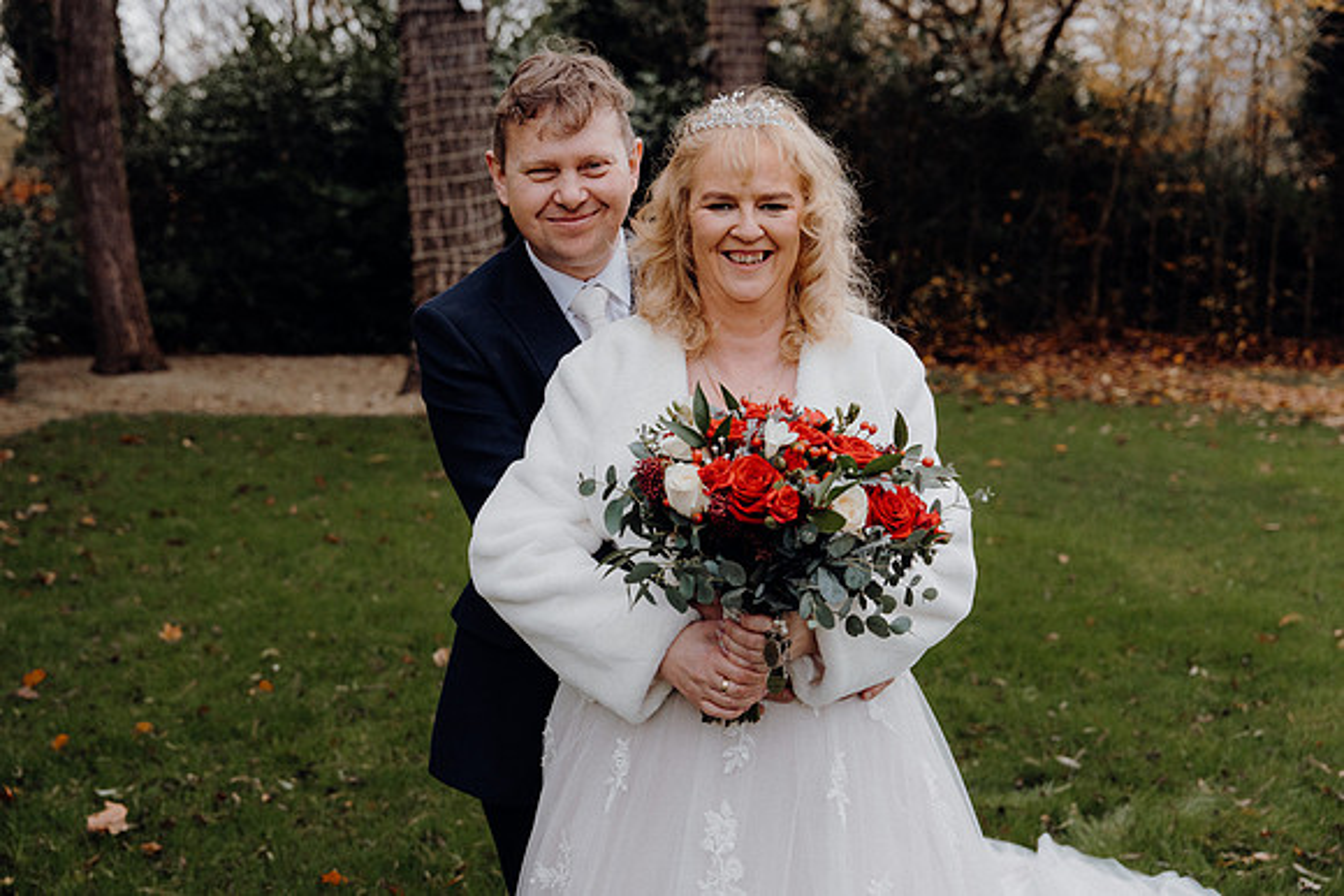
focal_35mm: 43
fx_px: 1606
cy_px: 448
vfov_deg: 31.2
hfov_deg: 45.4
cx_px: 672
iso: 1600
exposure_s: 1/250
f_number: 3.5
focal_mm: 43
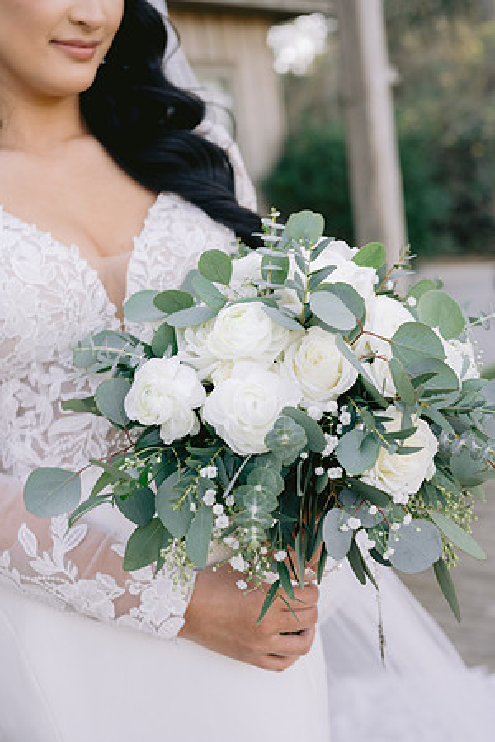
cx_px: 248
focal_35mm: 50
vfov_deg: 39.6
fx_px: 1031
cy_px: 371
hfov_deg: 27.0
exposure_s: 1/200
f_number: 4
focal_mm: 50
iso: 400
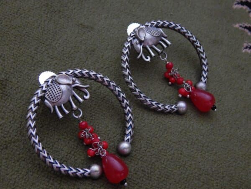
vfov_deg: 27.0
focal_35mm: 54
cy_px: 94
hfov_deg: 35.5
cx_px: 126
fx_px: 392
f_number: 3.8
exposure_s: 1/8
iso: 640
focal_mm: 9.7
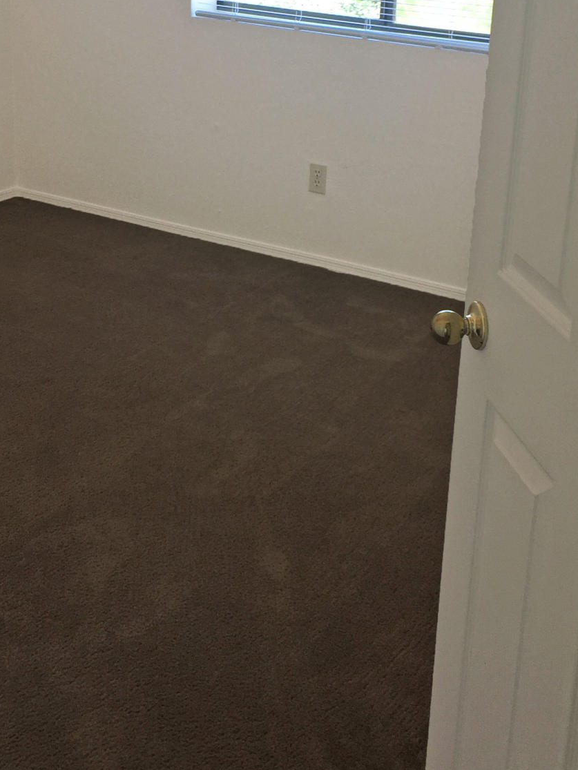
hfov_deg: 28.0
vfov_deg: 36.1
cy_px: 208
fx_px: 1157
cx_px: 273
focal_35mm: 52
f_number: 2.2
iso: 32
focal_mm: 4.15
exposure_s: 1/60
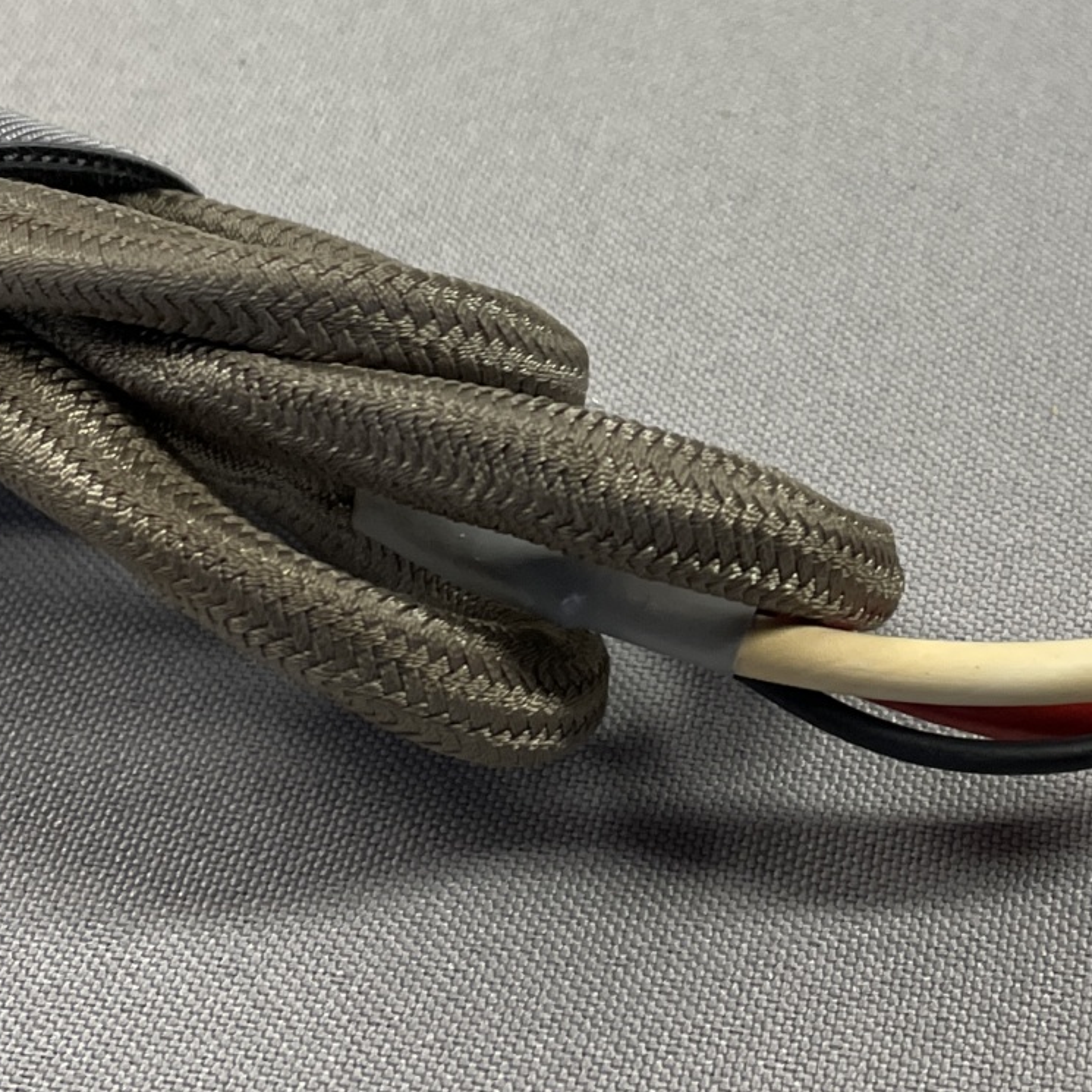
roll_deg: +2.6
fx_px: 2820
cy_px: 191
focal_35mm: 79
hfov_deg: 21.7
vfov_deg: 21.6
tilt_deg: -43.6
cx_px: 869
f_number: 1.6
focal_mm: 4.2
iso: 100
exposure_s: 1/100
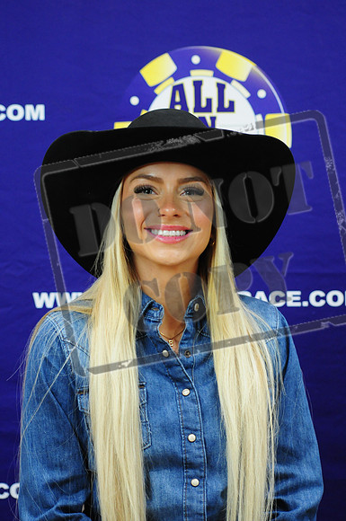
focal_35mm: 105
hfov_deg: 13.0
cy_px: 260
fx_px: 1518
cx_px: 173
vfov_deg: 19.5
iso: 1250
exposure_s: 1/125
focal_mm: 70
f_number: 4
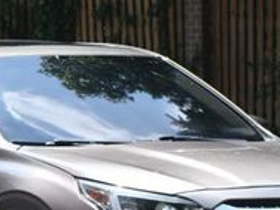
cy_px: 86
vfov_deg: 3.7
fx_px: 3260
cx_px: 54
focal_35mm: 403
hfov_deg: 4.9
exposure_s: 1/250
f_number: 7.1
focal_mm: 82
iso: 200
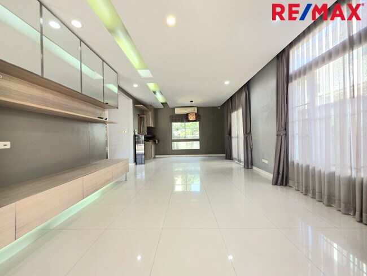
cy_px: 138
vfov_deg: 90.0
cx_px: 184
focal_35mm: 13
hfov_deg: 106.2
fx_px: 138
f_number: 1.9
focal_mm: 2.2
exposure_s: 1/50.3
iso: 25
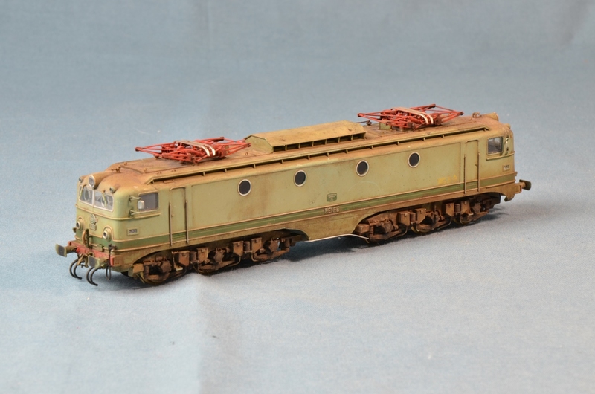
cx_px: 298
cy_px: 197
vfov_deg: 8.7
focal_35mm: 158
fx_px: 2598
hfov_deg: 13.1
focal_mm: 105
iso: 200
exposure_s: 1/1.3
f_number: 20
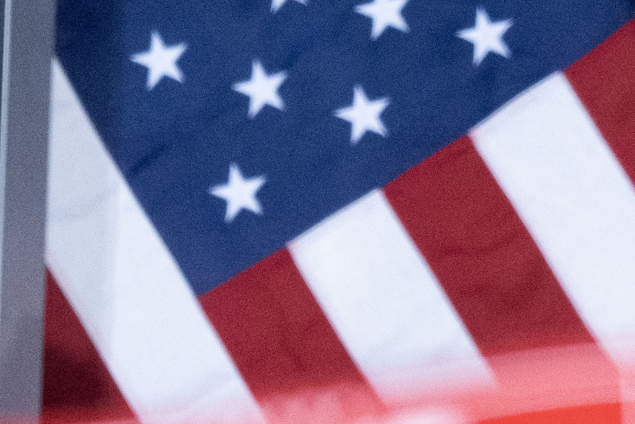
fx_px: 41629
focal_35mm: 2360
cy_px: 273
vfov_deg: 0.6
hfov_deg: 0.9
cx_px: 738
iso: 3200
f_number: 2.8
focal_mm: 400
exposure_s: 1/2000
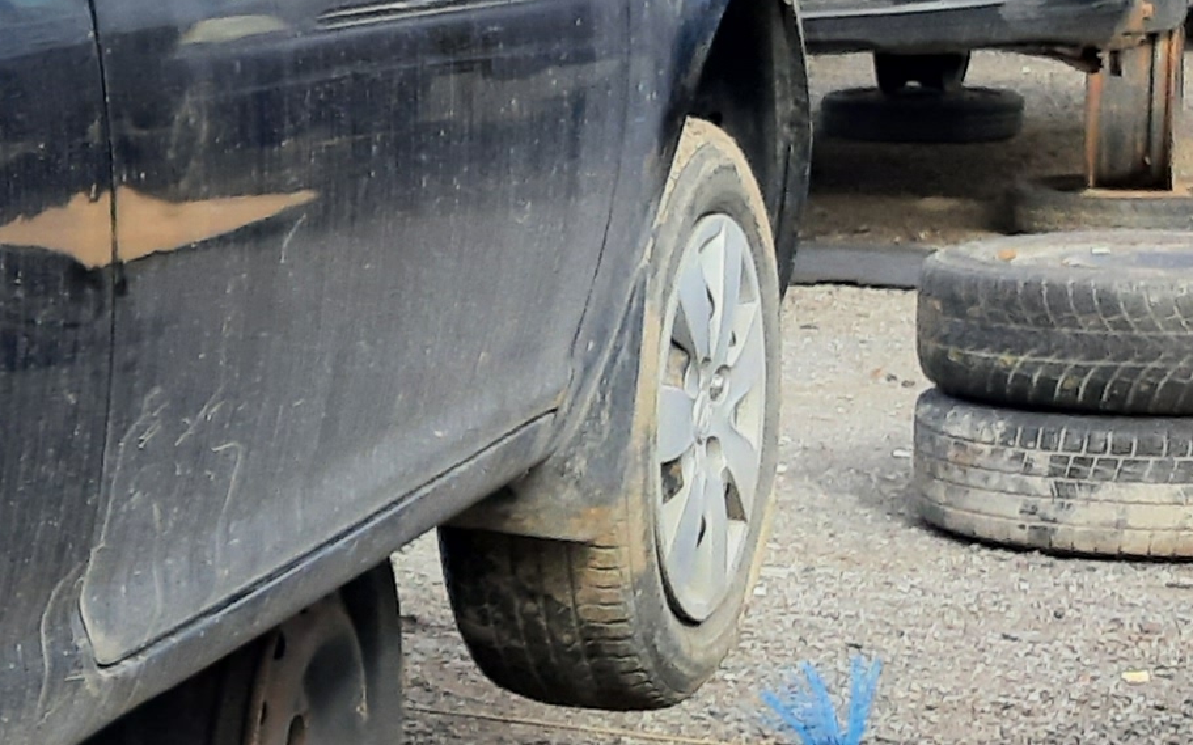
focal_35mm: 121
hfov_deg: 14.4
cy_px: 305
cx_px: -1173
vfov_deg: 10.8
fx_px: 3933
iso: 40
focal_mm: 3.92
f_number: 1.7
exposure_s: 1/668
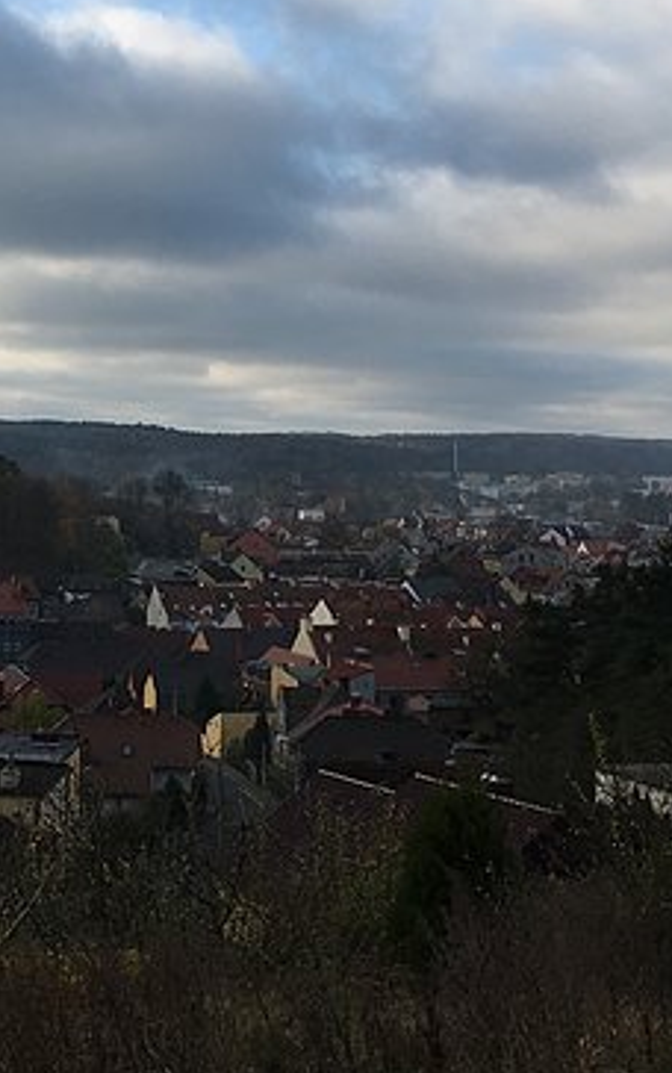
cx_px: 97
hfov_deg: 17.0
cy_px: 382
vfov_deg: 27.0
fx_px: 2223
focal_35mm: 76
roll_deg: -0.4
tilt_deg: +2.9
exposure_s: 1/1202
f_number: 2.2
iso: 25
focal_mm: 4.15
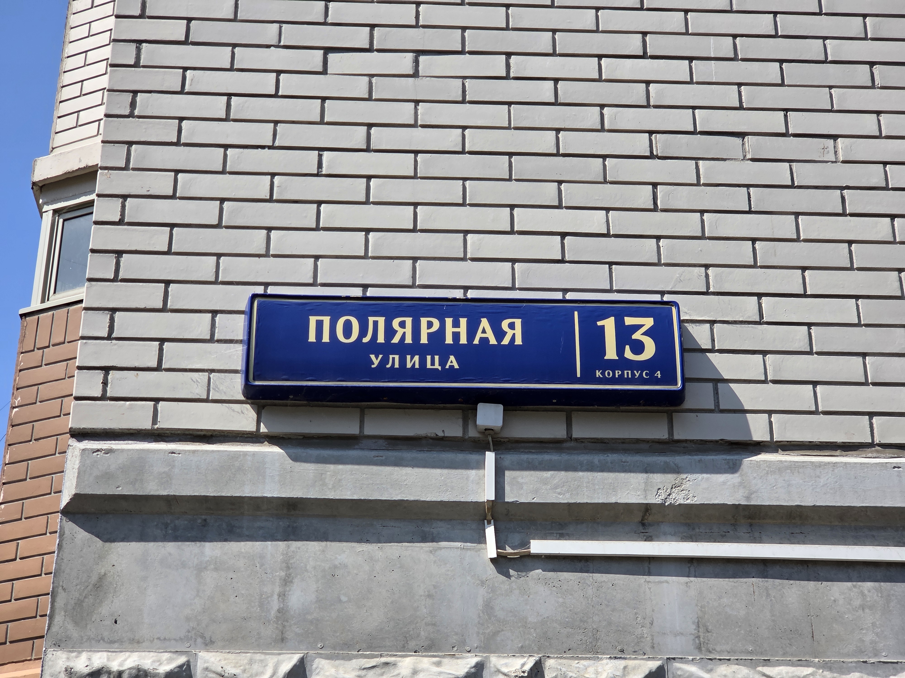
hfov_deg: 28.2
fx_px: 1804
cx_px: 452
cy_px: 339
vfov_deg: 21.3
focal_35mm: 69
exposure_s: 1/1445
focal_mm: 7
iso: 25
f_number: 2.4
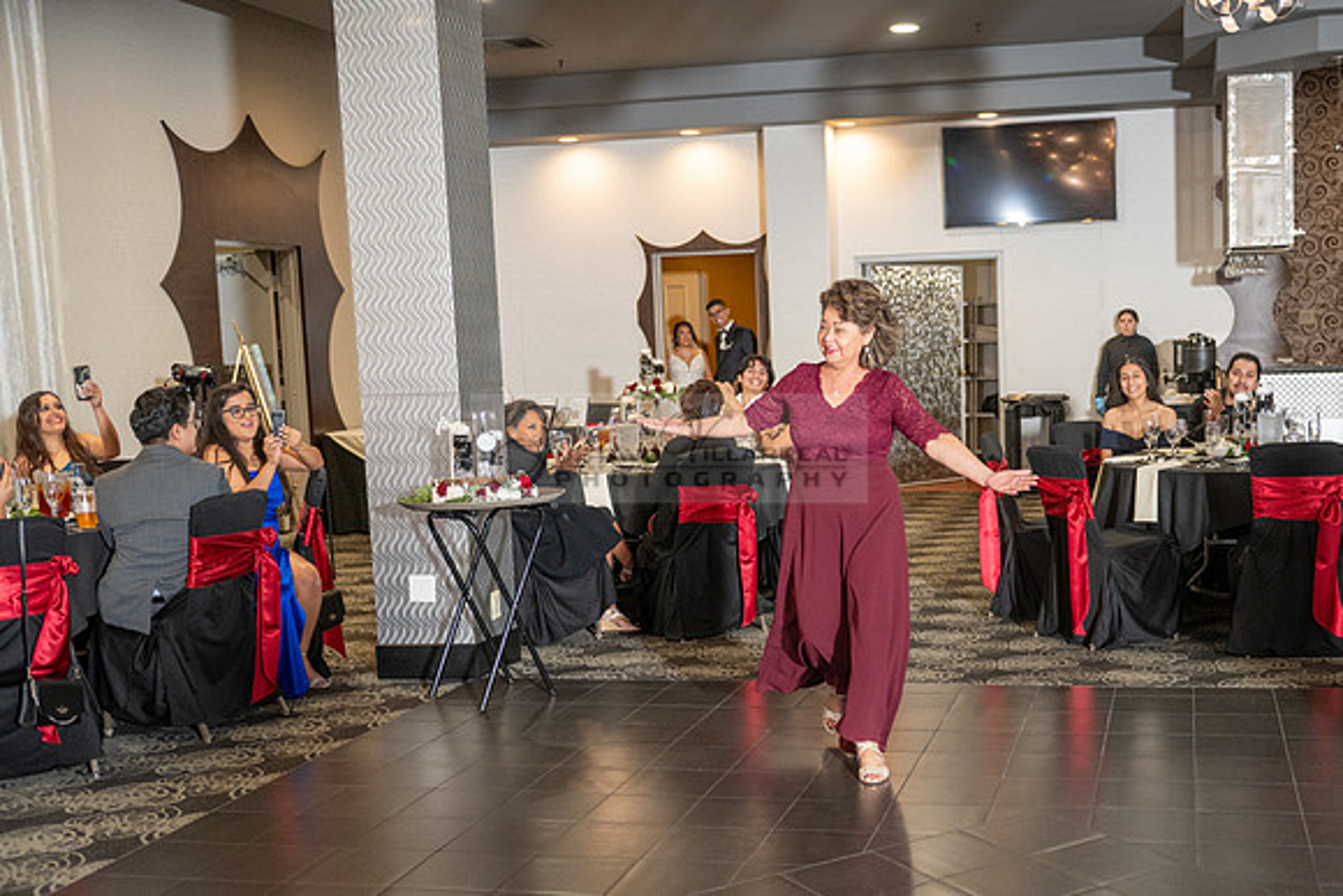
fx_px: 1638
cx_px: 842
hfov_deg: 44.2
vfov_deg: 30.5
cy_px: 546
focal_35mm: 44
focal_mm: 35
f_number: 3.2
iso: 800
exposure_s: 1/200
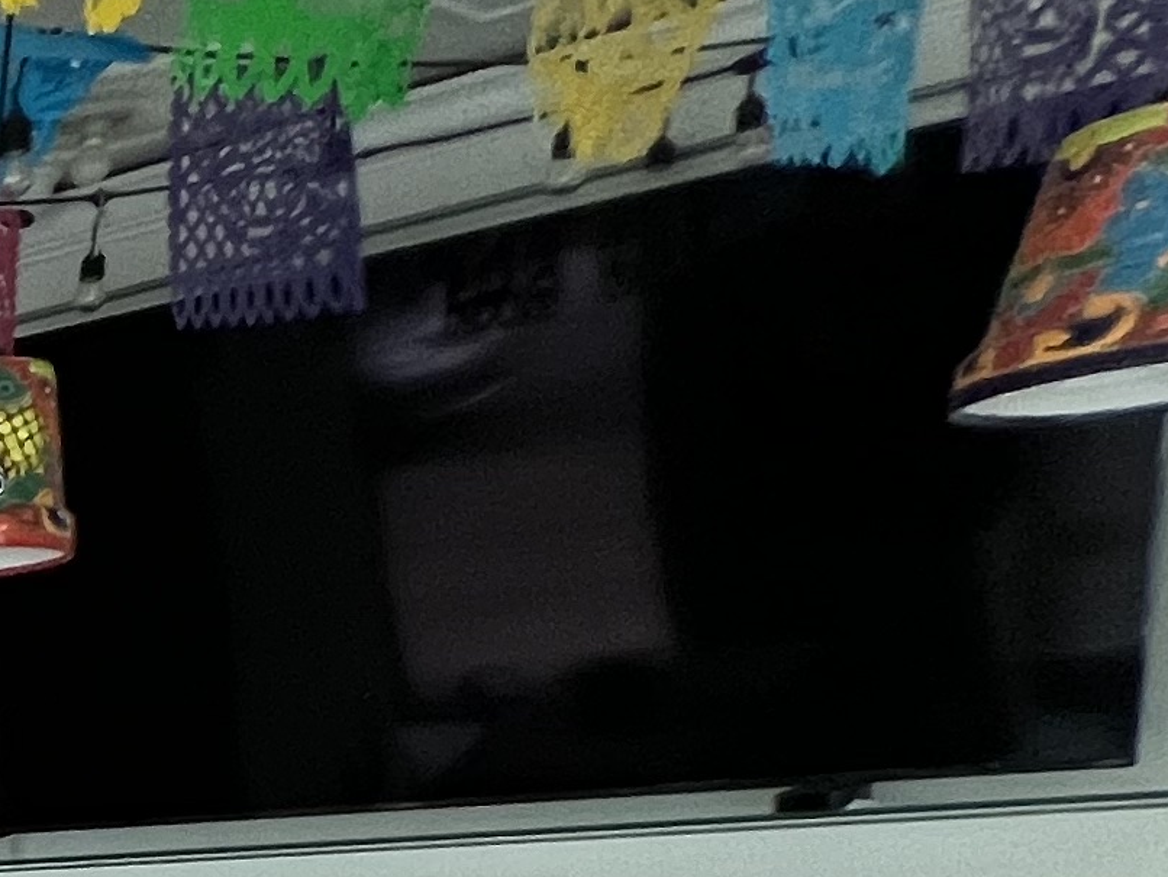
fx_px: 2194
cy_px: 1412
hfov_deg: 14.9
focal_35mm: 65
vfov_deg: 19.1
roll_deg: -0.2
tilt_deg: -9.2
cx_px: -1694
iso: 160
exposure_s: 1/120
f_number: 1.8
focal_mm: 1.57
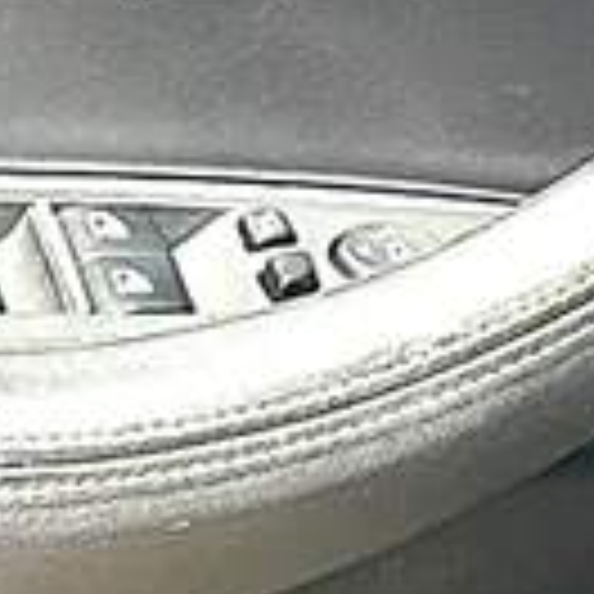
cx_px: 180
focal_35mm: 188
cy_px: 74
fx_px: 3650
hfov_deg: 9.3
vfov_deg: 9.3
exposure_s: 1/811
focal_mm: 6.86
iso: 80
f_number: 1.78
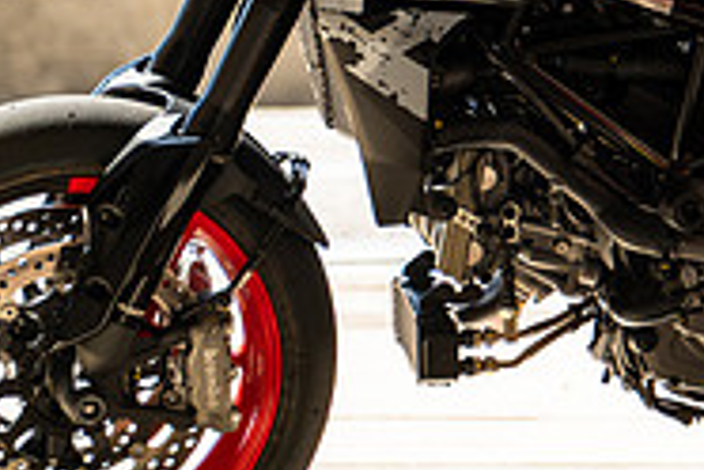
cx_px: 727
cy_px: -195
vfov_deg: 1.3
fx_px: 20786
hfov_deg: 1.9
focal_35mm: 1063
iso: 640
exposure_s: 1/250
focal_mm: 226.6
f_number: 5
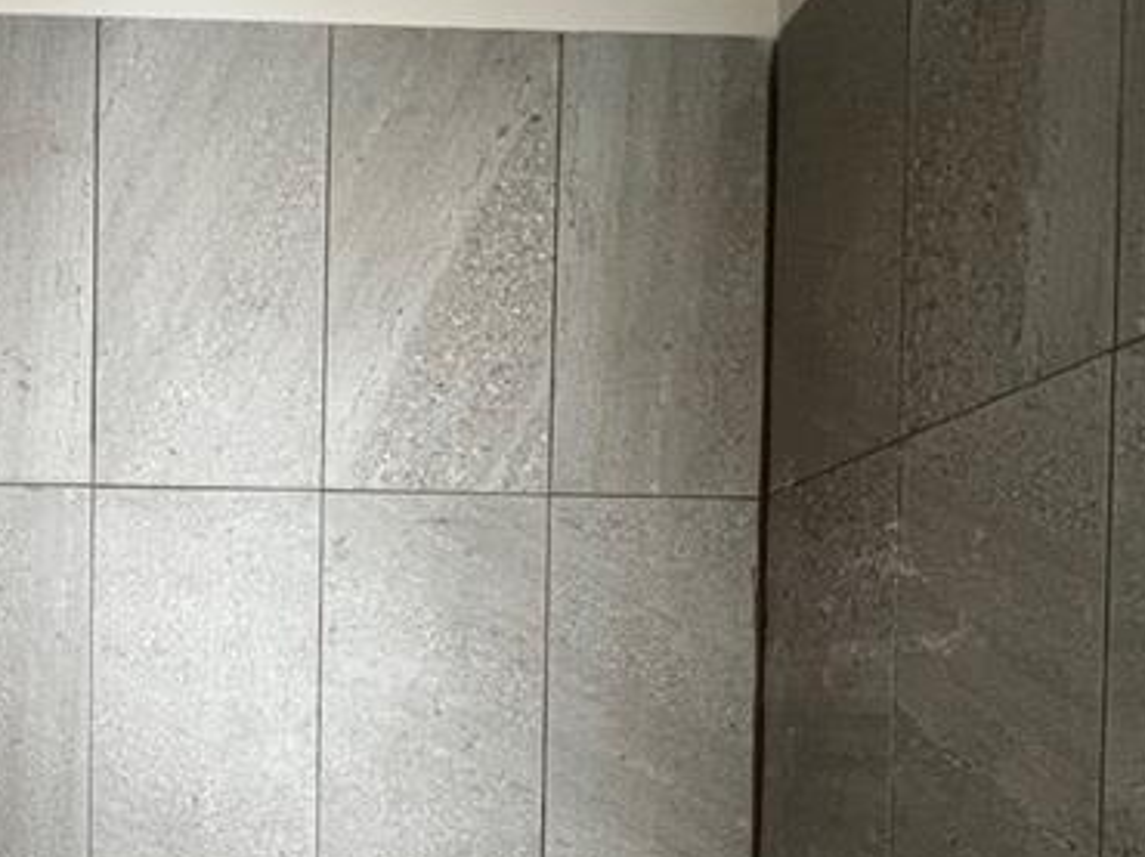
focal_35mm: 36
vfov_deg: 36.7
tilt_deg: -2.2
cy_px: 800
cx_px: 179
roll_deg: -0.1
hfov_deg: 47.6
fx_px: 1190
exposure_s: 1/60
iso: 125
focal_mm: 1.57
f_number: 1.8
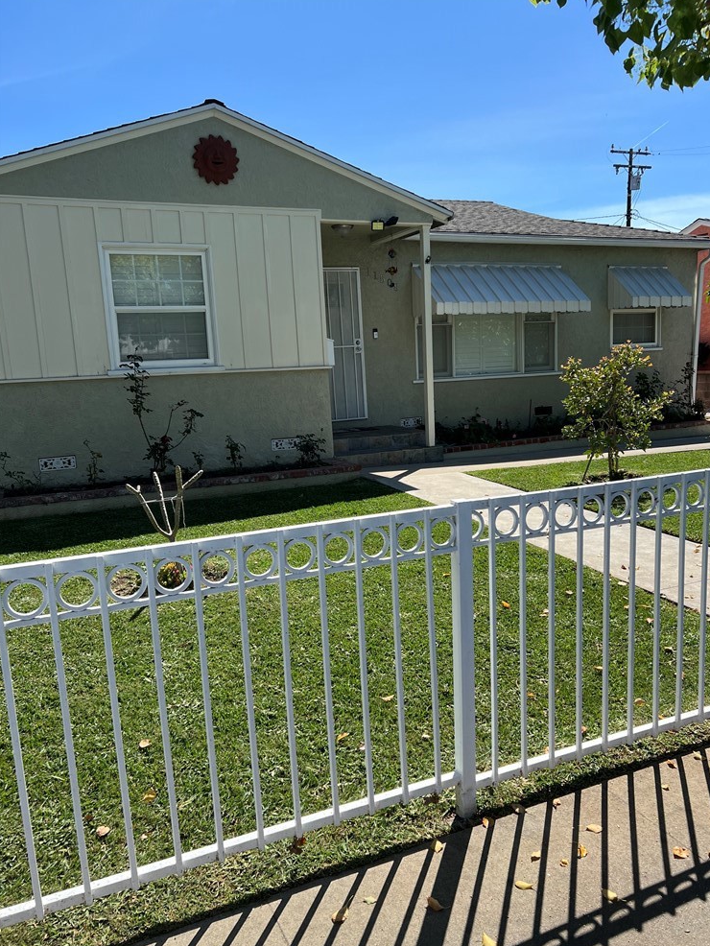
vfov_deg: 65.3
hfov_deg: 51.4
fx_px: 738
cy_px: 478
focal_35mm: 27
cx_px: 363
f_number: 1.5
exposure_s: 1/3356
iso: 50
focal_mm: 5.7
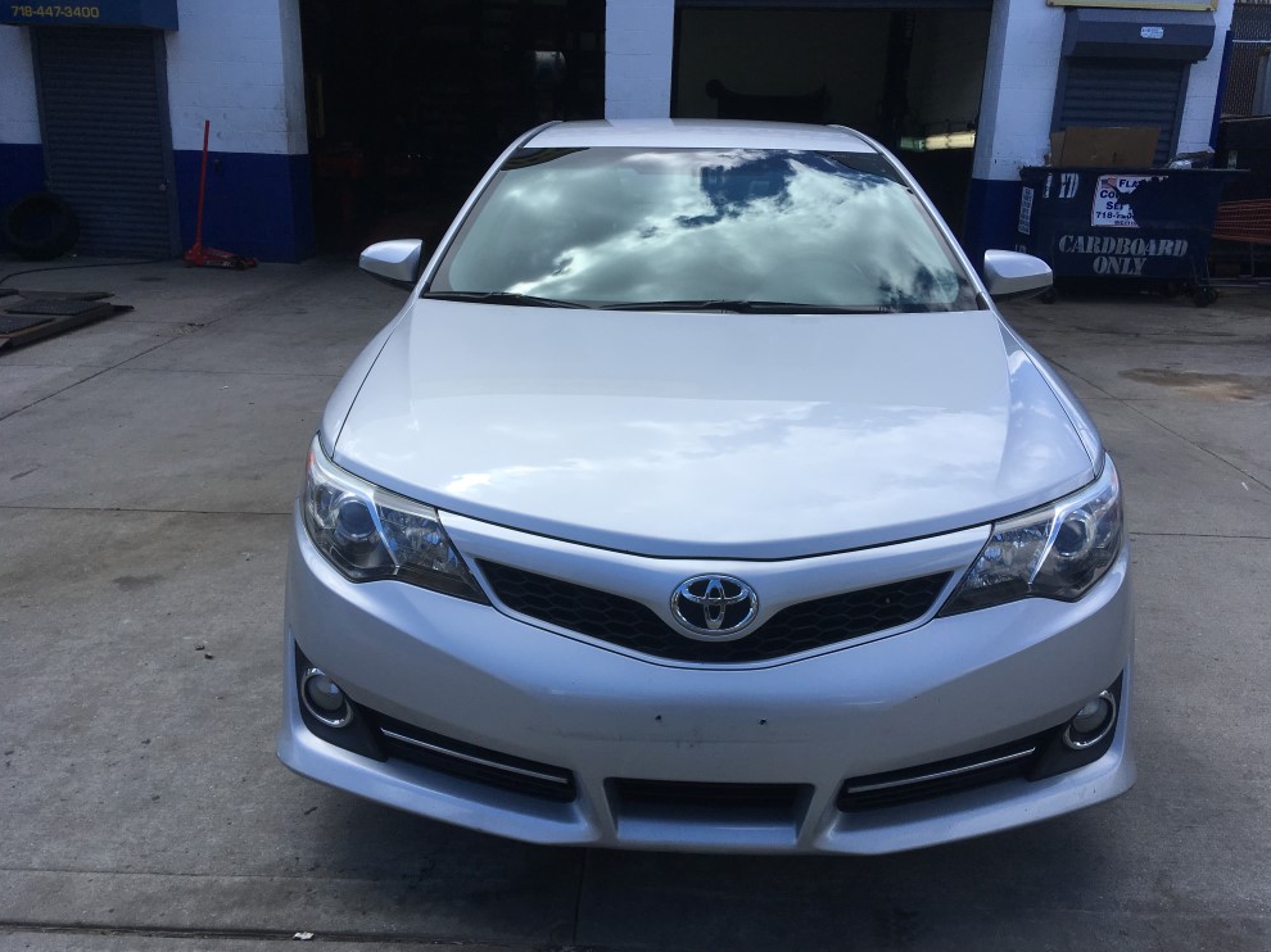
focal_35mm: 30
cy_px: 490
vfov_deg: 46.8
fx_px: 1101
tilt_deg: -15.1
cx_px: 644
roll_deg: -0.9
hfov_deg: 60.0
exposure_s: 1/1570
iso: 25
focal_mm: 4.15
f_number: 2.2
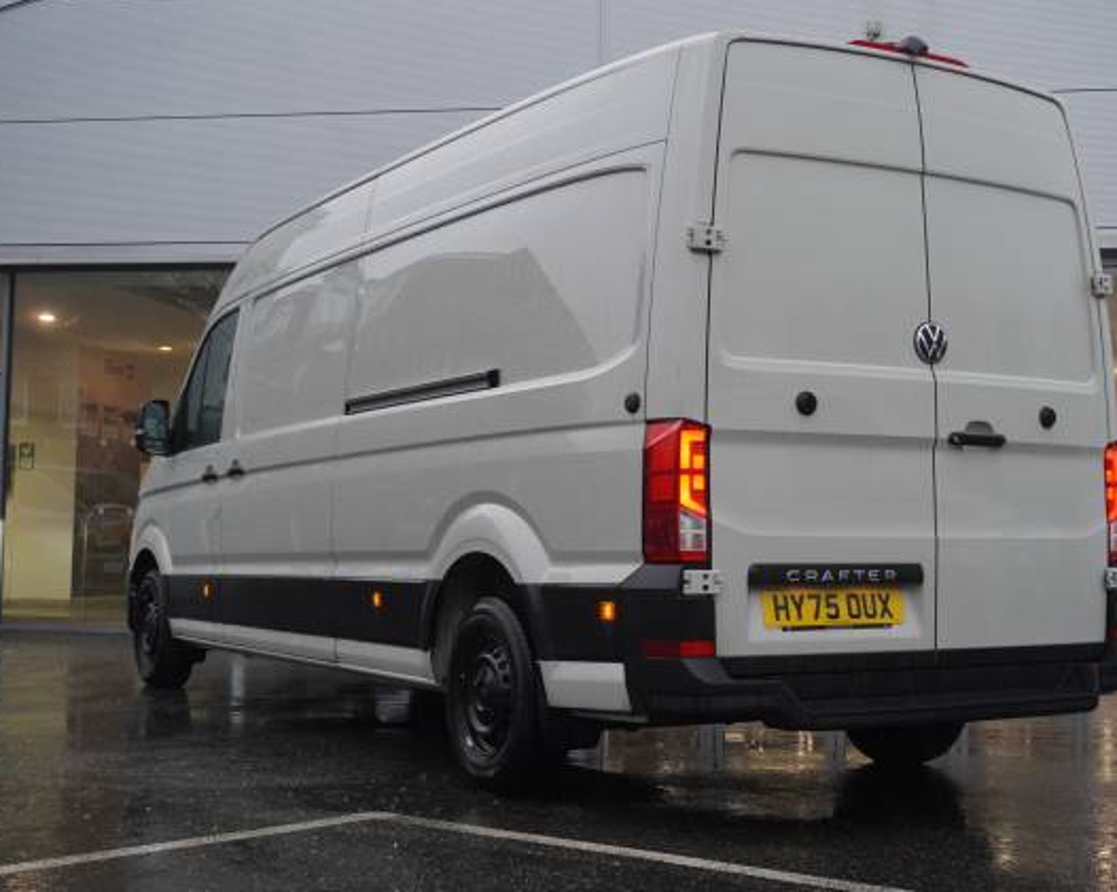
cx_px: 646
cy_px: 445
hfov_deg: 37.6
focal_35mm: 50
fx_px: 1638
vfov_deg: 30.5
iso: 640
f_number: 5.6
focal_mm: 29
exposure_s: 1/60
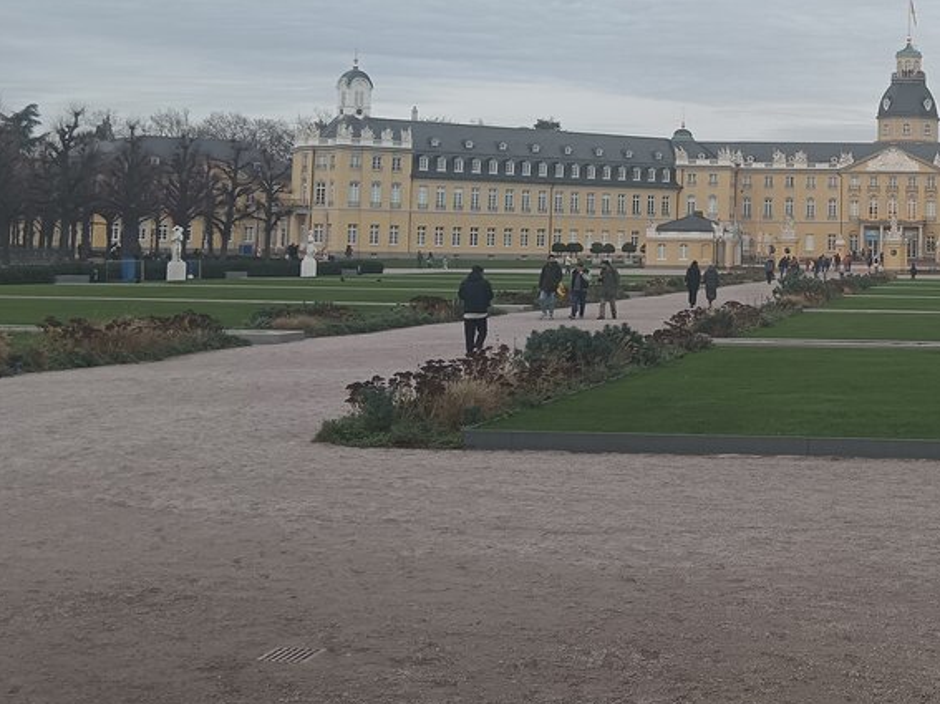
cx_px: 870
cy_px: 114
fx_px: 1656
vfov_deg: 23.6
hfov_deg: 30.1
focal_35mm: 61
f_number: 1.9
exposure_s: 1/176
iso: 100
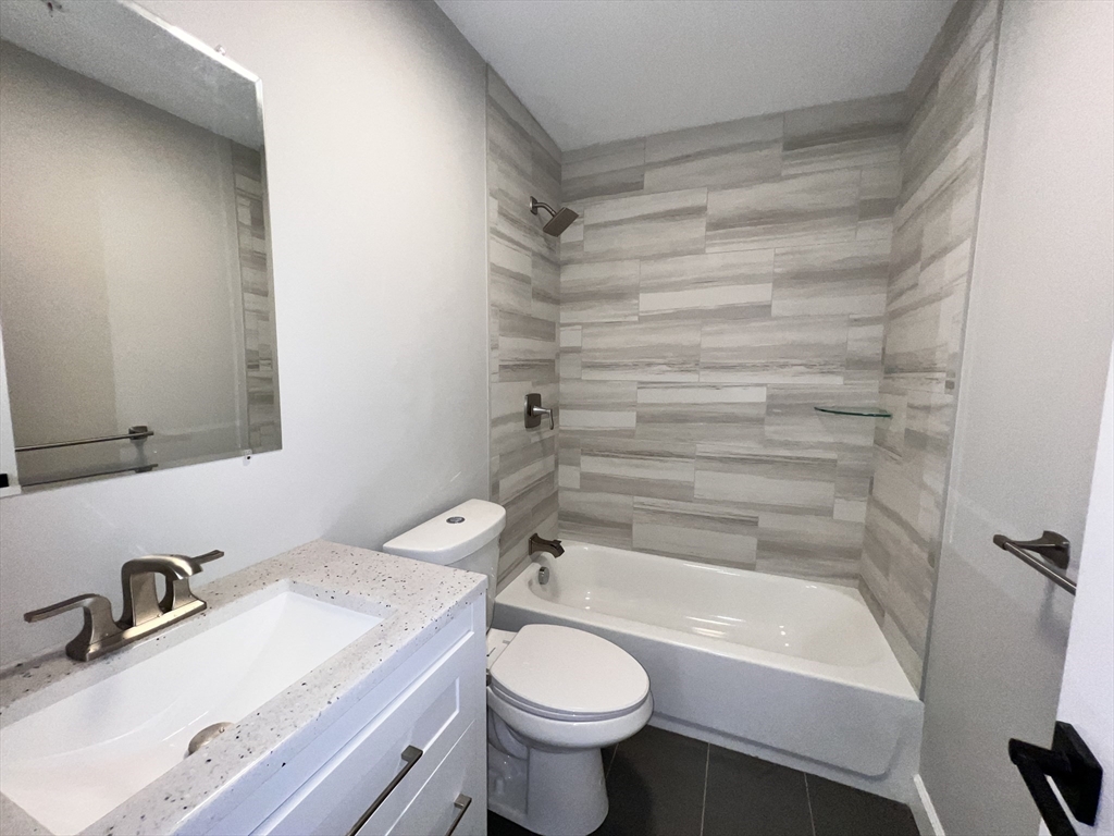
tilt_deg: -6.4
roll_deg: -0.6
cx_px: 557
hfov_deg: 106.2
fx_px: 418
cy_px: 418
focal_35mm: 13
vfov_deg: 89.9
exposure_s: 1/120
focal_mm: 1.57
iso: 125
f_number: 1.8
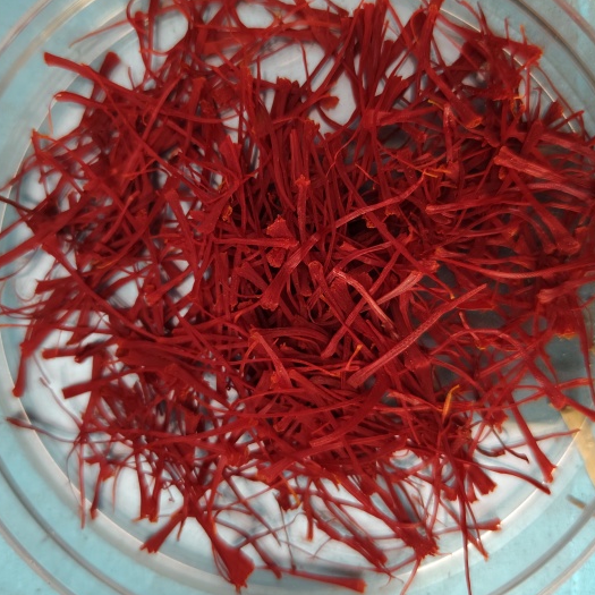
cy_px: 274
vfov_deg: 52.5
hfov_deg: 52.5
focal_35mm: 31
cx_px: 291
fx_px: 603
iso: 1702
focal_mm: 5.56
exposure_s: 1/33.3
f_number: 1.88
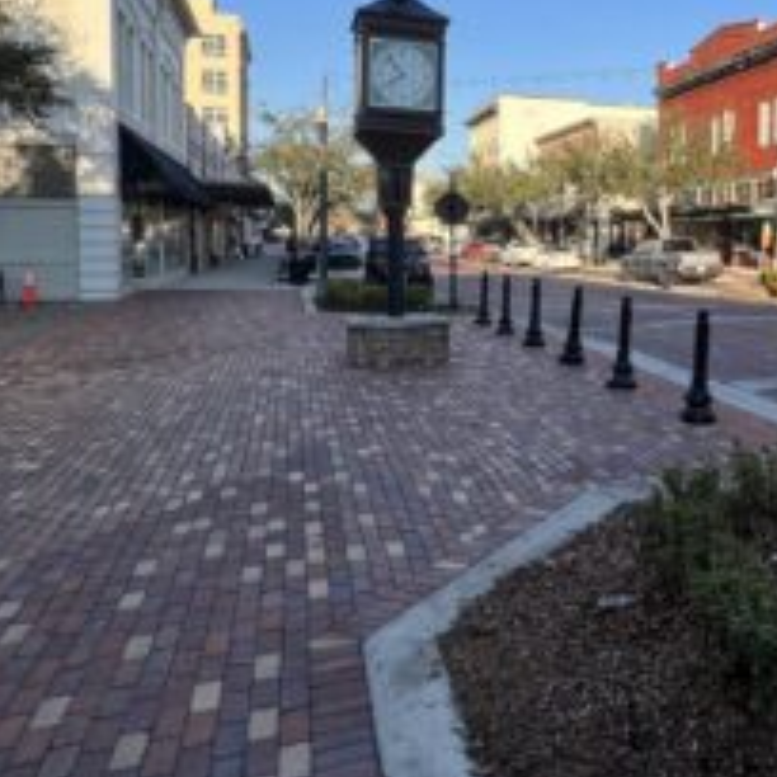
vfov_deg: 53.0
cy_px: 259
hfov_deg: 51.0
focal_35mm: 30
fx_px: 762
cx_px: 611
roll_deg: +0.0
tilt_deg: -2.1
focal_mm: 1.57
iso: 32
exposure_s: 1/595
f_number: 1.8
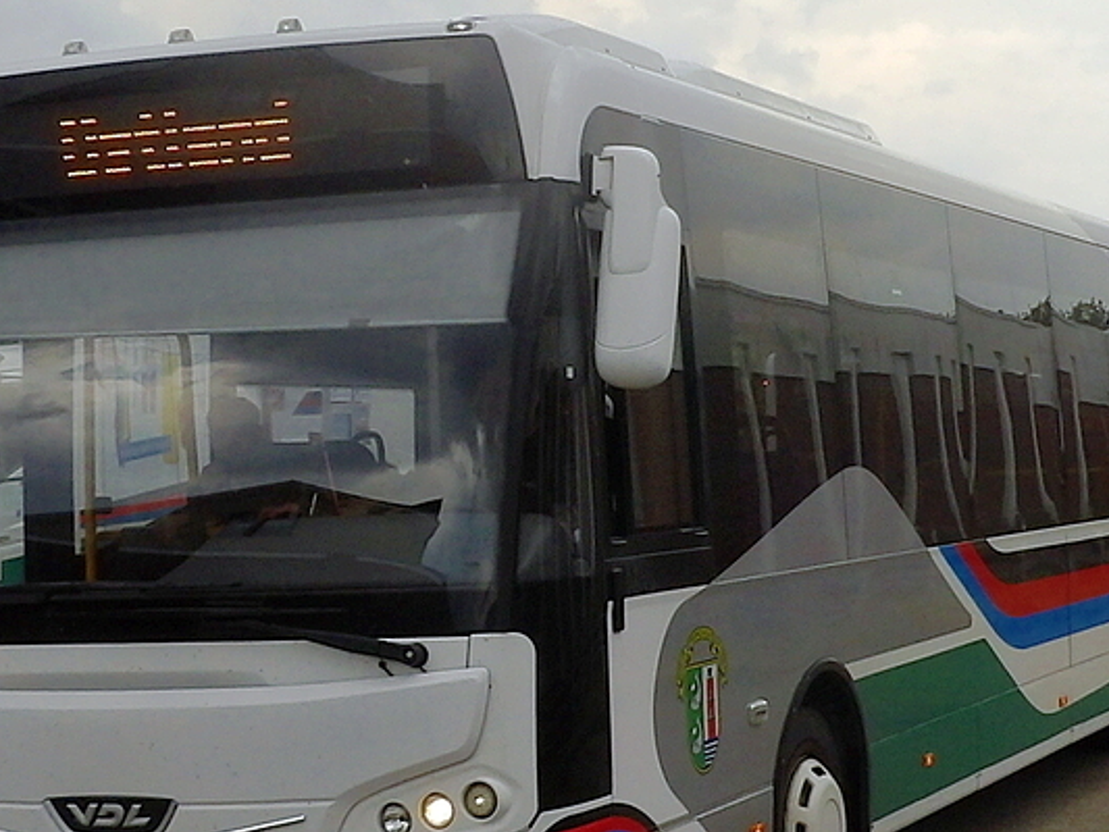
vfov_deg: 27.0
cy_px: 428
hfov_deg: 35.5
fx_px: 1730
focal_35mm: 54
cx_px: 468
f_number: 3.2
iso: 100
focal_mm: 4.3
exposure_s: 1/461
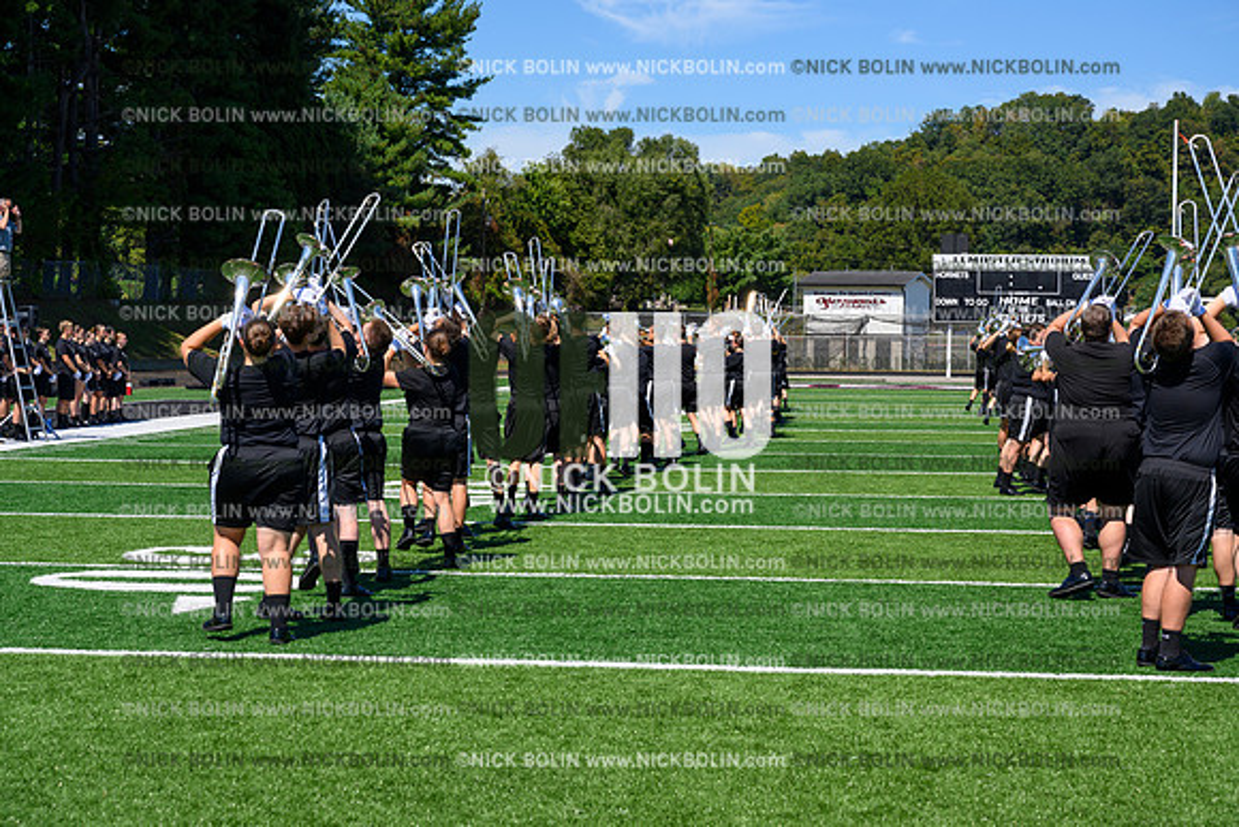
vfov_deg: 19.5
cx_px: 620
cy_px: 414
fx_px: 2410
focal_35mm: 70
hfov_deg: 28.8
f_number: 8
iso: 160
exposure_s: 1/640
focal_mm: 70
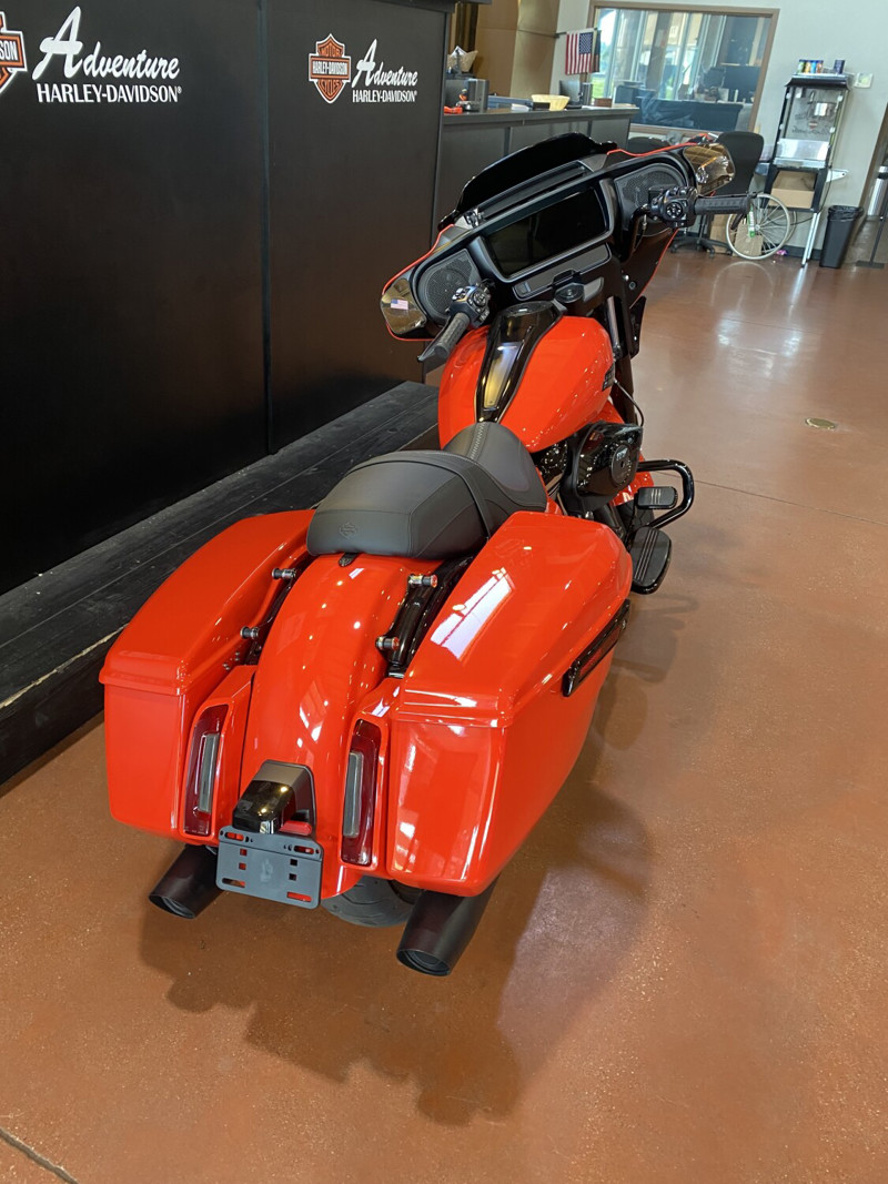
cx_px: 444
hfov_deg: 53.1
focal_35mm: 26
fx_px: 889
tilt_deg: -28.4
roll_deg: -5.2
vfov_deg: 67.3
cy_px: 592
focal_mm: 4.25
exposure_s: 1/60
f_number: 1.8
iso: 200
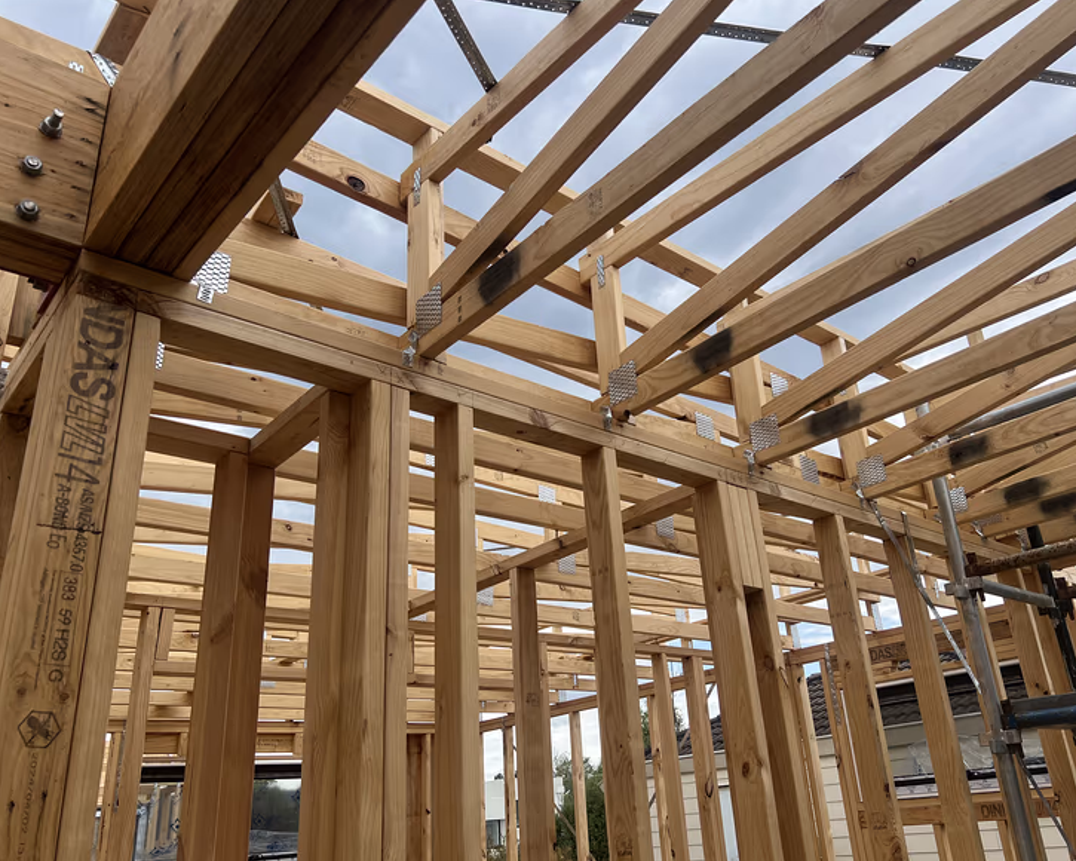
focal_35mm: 28
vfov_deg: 51.5
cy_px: 439
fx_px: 892
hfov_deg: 62.1
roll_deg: +4.1
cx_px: 586
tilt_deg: +21.6
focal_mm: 5.7
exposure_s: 1/1377
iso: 50
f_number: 1.5
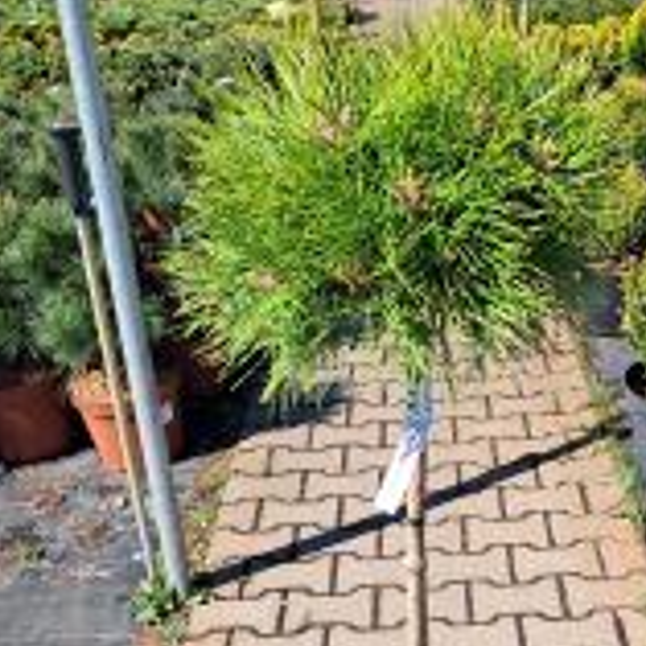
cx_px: 457
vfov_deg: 31.4
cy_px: 568
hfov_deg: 32.4
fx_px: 1098
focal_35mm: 52
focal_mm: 4
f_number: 1.8
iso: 50
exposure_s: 1/331
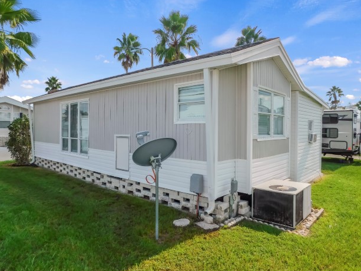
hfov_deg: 71.6
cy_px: 131
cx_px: 175
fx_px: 250
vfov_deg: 56.8
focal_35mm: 24
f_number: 3
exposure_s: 1/1000
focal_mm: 4
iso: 125
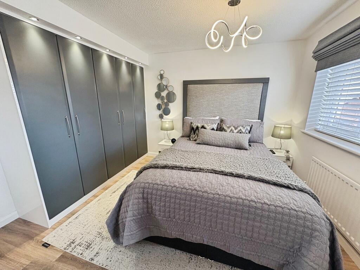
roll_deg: +0.3
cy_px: 135
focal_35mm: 14
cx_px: 180
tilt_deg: -13.0
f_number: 2.2
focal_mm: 2.22
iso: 200
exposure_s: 1/100
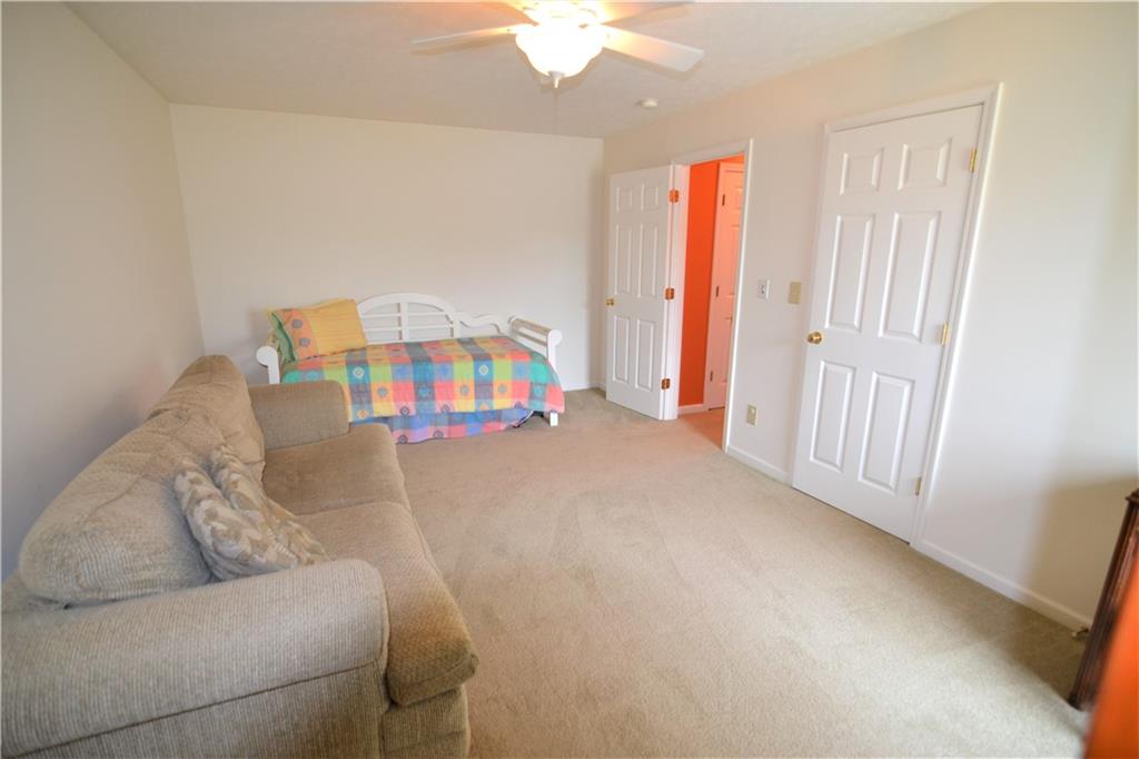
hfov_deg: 95.0
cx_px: 570
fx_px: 522
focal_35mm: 16
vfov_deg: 72.0
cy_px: 380
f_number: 2.8
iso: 450
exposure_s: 1/60
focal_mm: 11
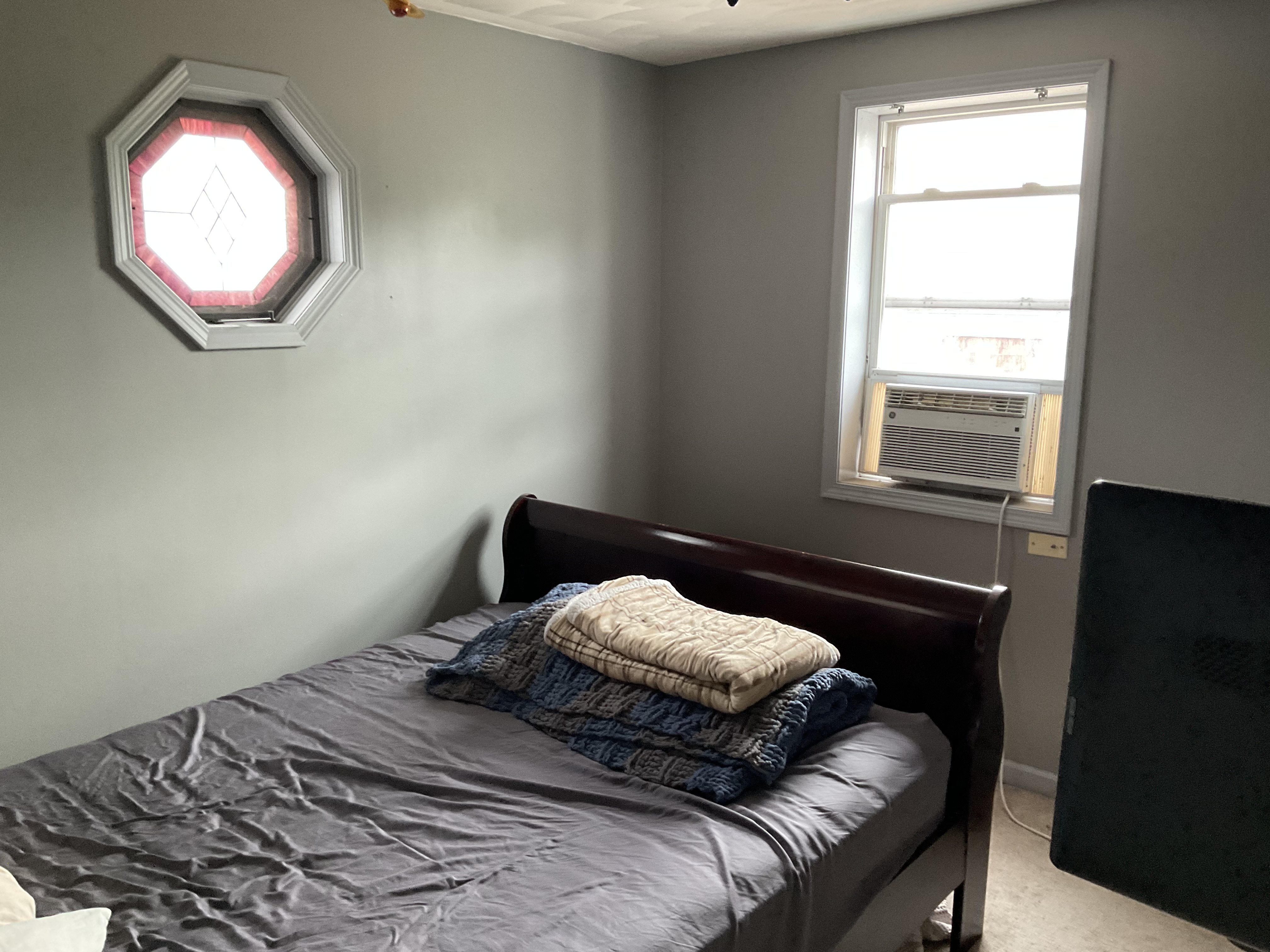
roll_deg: -1.5
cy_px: 476
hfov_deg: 61.7
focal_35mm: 29
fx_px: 1064
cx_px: 635
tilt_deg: -11.2
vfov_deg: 48.2
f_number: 1.8
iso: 160
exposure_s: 1/60
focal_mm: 3
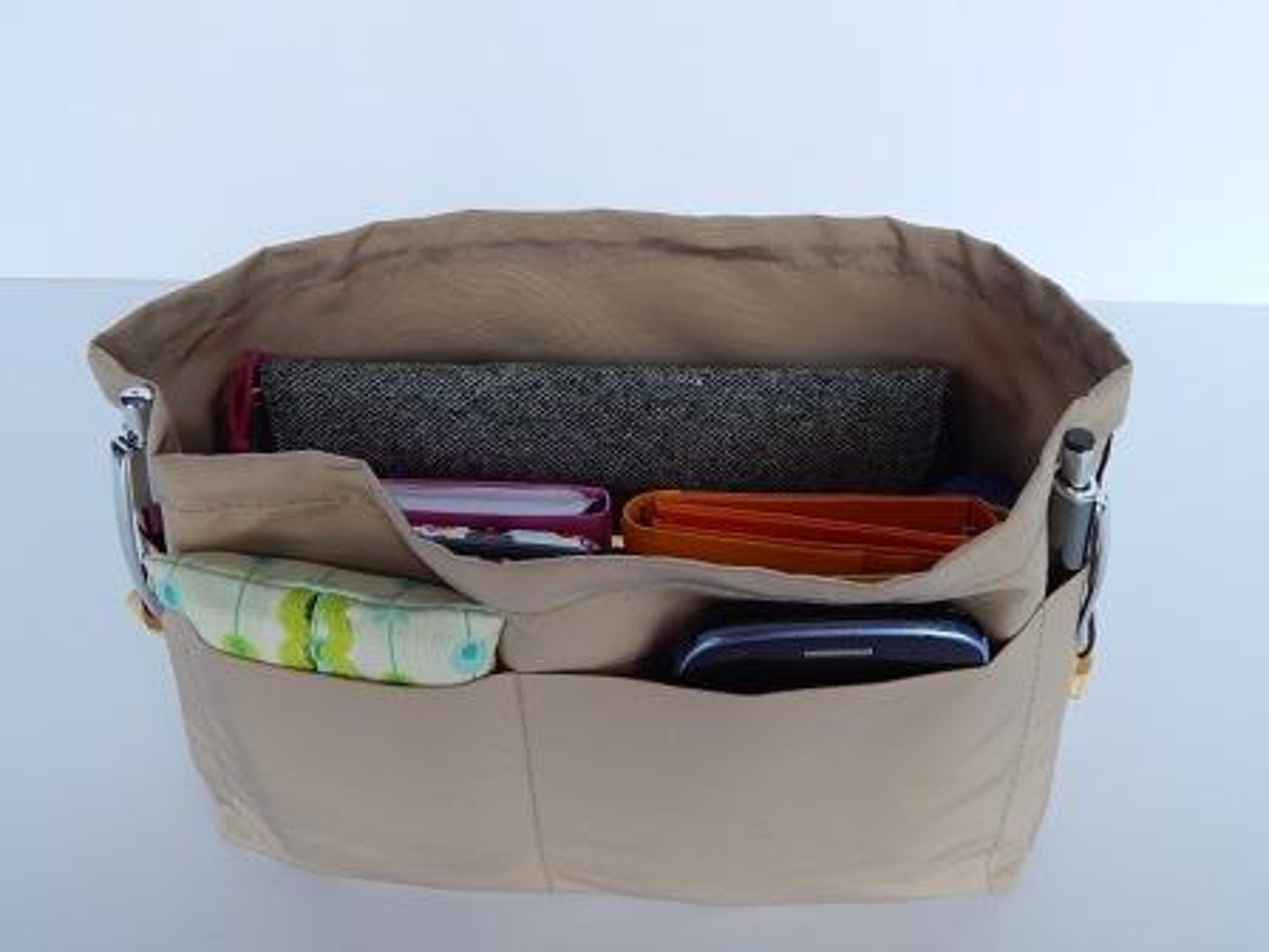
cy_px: 476
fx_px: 1393
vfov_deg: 37.7
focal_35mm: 38
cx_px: 634
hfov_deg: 49.0
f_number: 3.4
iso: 125
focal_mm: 6.8
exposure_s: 1/40
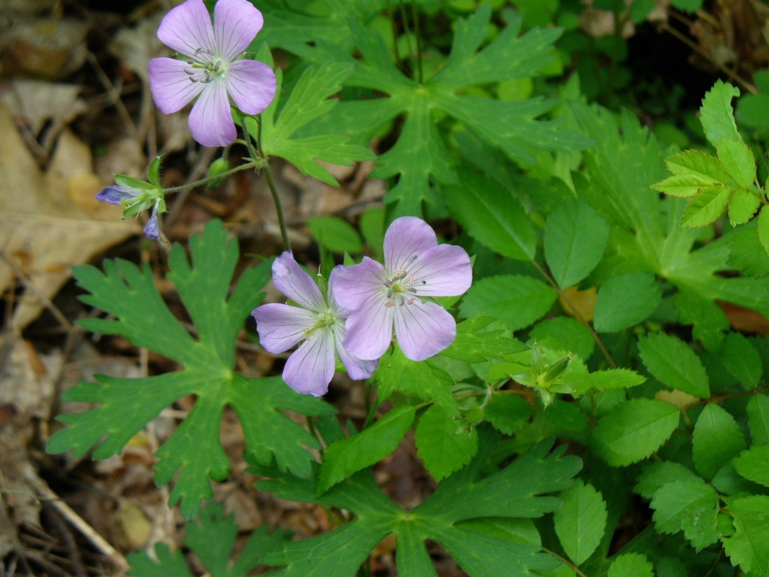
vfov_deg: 18.9
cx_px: 384
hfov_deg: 25.0
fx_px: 1733
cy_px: 288
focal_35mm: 78
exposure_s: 1/125
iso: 80
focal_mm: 12.8
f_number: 3.3
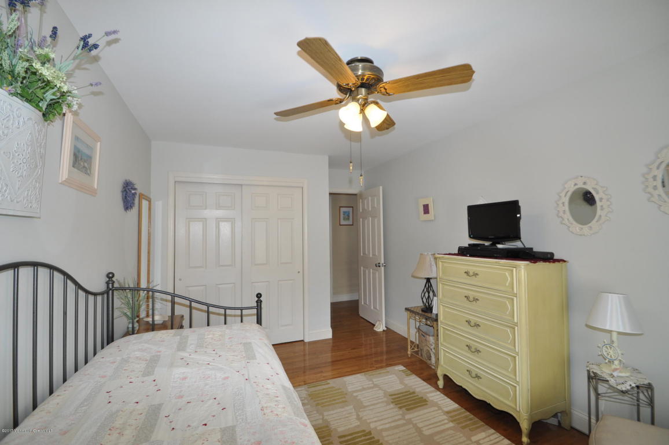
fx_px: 278
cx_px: 334
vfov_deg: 77.2
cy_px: 222
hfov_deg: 100.5
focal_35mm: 15
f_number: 4.5
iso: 400
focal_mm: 10
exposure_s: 1/80
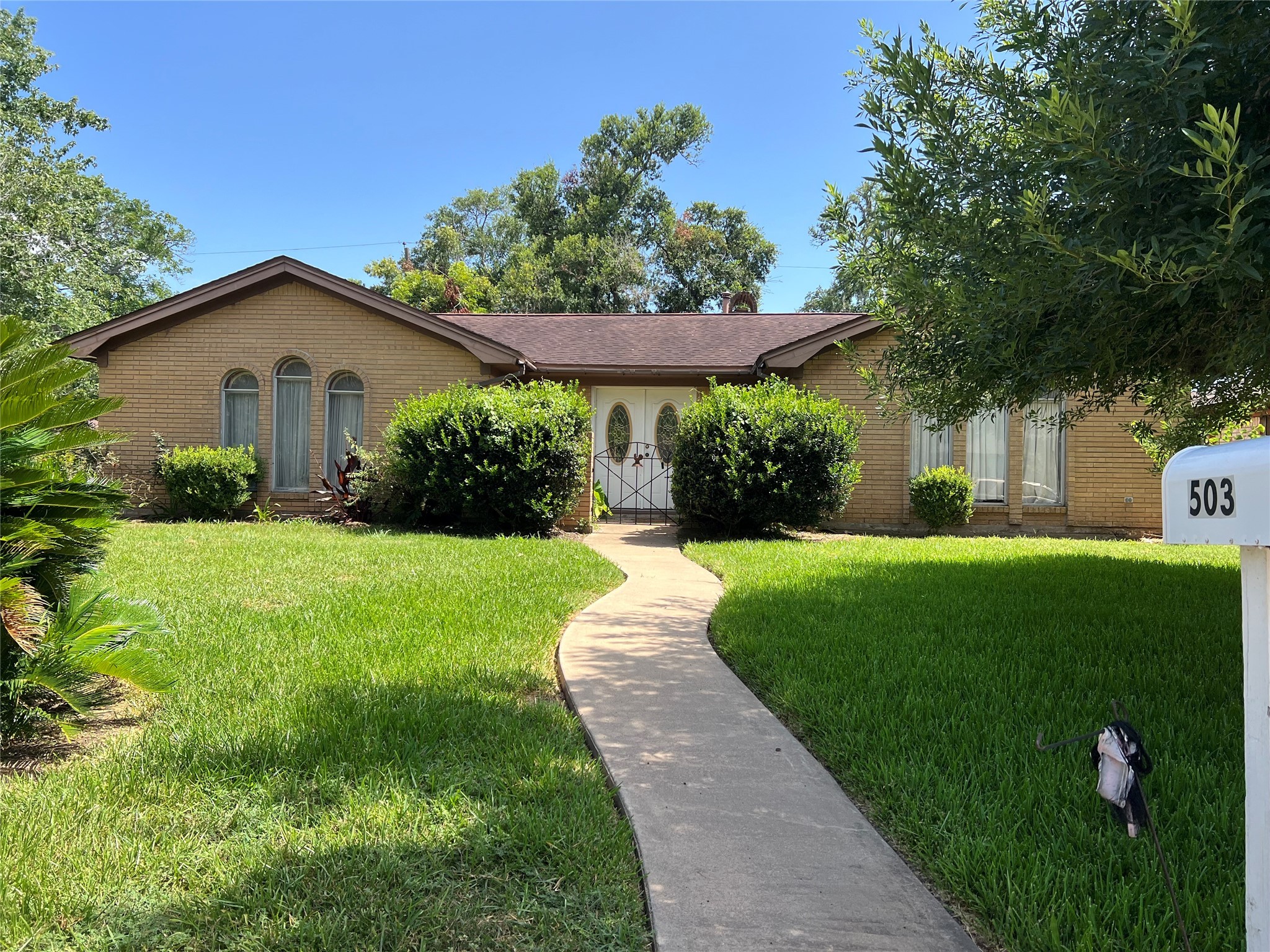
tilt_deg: +0.3
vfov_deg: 53.1
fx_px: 954
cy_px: 476
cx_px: 635
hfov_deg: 67.3
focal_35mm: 26
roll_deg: -0.9
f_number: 1.5
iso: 50
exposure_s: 1/1621
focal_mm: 5.7
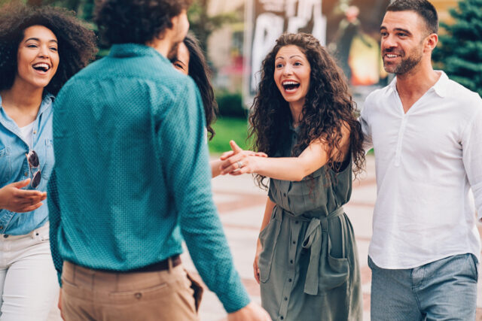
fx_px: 1138
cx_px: 241
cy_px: 160
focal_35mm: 85
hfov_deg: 23.9
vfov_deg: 16.1
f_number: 2.2
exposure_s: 1/1000
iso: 320
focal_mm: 85
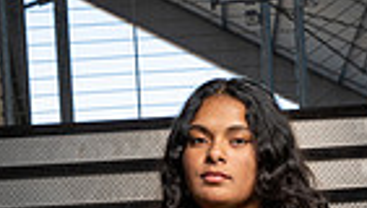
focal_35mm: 190
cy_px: 536
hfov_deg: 11.3
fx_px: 1853
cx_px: 190
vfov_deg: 6.1
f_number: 8
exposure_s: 1/250
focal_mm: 57
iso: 250
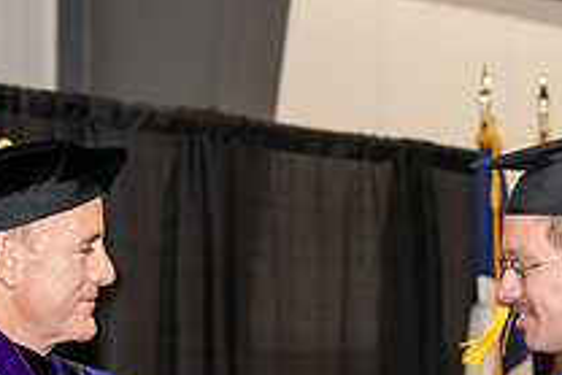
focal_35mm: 195
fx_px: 3046
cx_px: 316
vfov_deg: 7.0
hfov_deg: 10.5
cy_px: 455
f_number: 5
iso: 2000
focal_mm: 70
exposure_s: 1/200
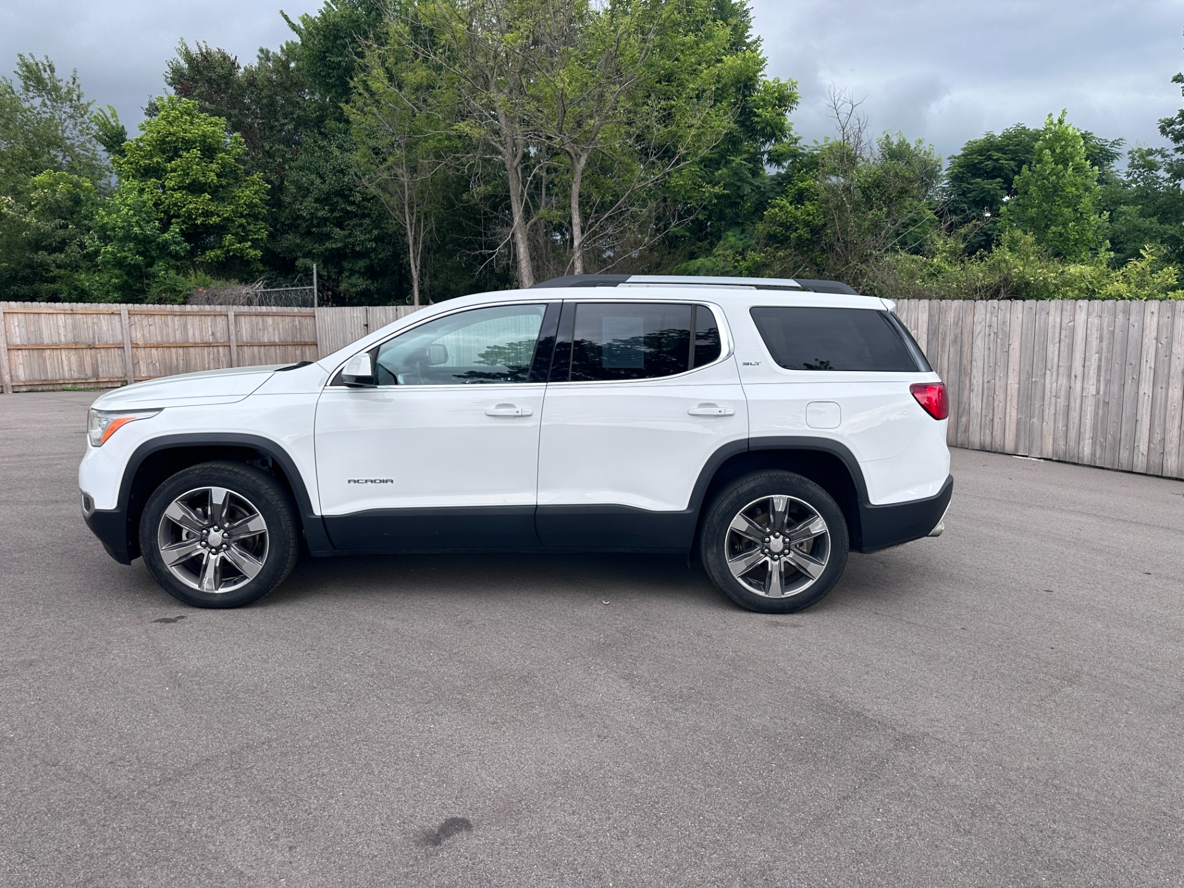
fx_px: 821
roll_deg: +0.9
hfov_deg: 71.6
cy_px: 444
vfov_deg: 56.8
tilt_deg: -7.0
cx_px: 592
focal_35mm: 24
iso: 80
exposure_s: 1/699
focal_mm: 6.86
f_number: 1.78
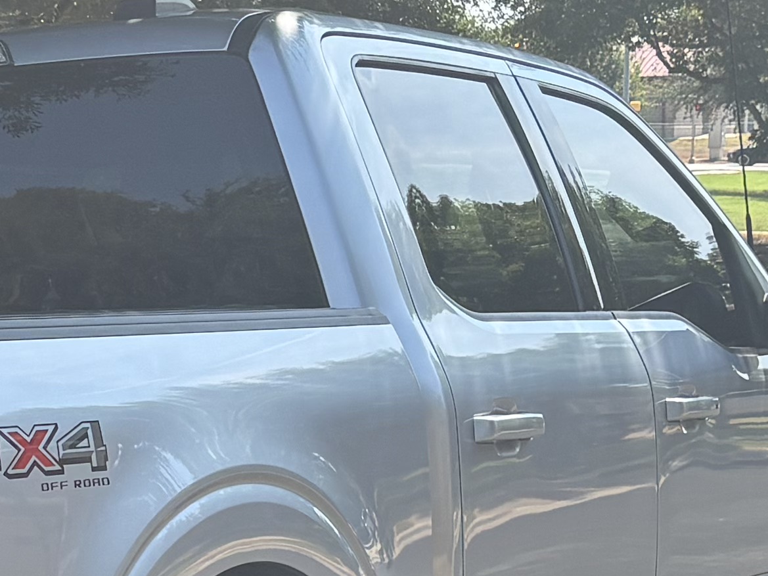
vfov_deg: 11.6
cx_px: -194
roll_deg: +1.5
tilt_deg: -6.8
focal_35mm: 127
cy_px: 566
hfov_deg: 14.9
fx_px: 2818
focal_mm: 5.96
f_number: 1.6
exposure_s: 1/1099
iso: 50
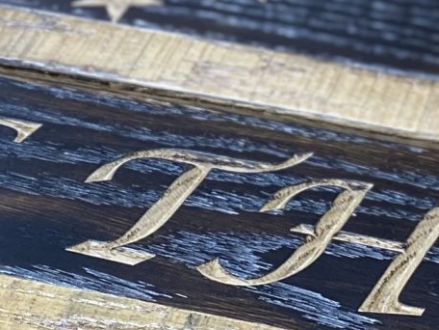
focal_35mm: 146
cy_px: -228
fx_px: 1852
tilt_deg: -28.6
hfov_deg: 13.3
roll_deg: -1.2
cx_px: 445
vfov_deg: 9.7
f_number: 1.8
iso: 125
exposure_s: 1/120
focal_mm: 4.25
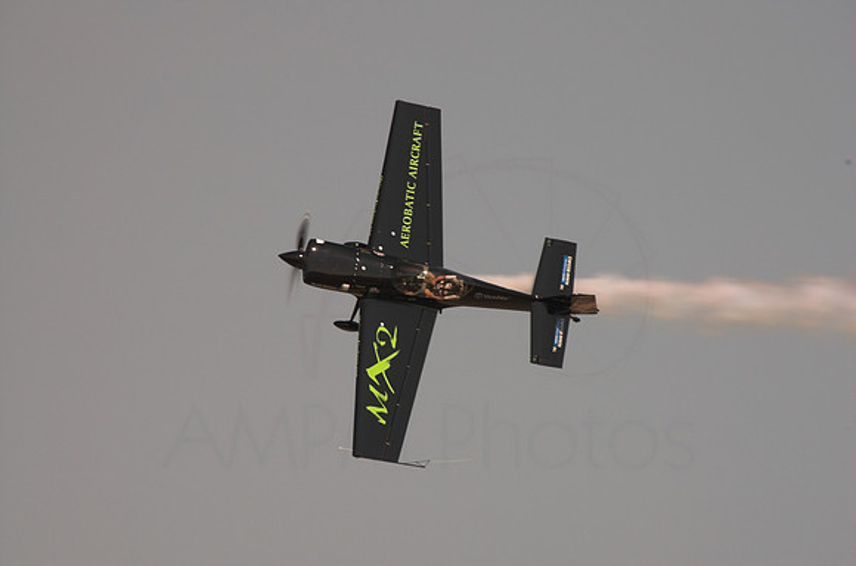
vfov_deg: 2.2
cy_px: 283
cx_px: 428
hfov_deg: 3.3
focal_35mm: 630
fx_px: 14947
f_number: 20
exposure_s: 1/200
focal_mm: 420
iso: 200
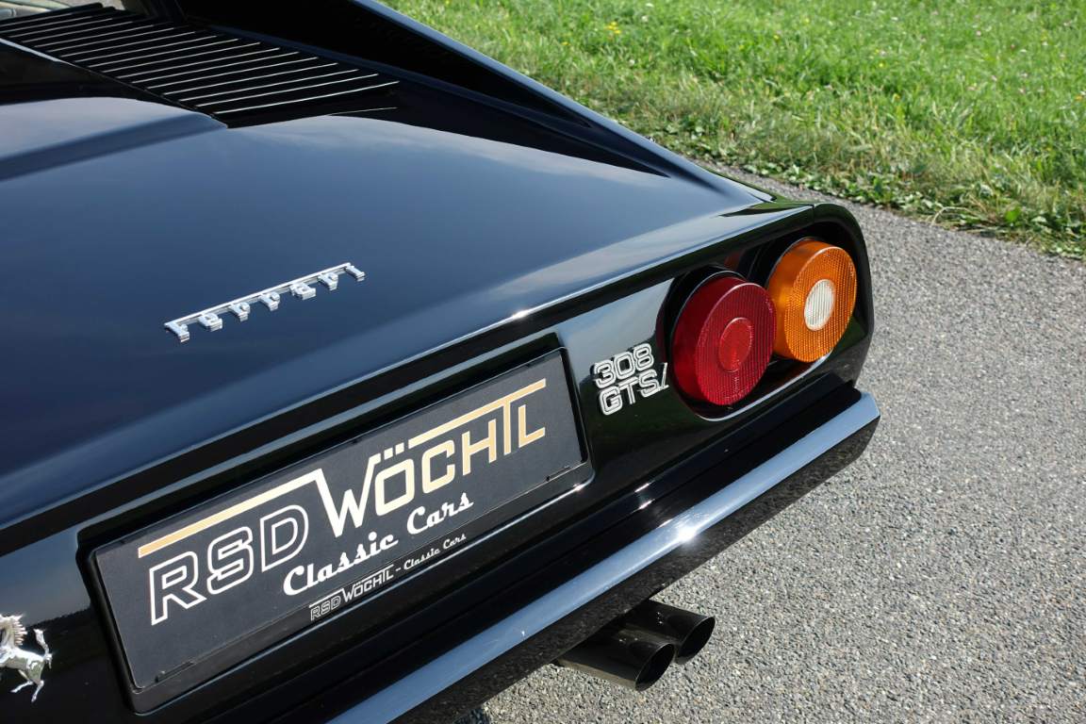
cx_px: 543
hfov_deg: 41.9
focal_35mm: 47
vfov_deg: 28.6
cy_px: 362
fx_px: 1418
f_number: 4
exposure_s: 1/640
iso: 125
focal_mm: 17.27
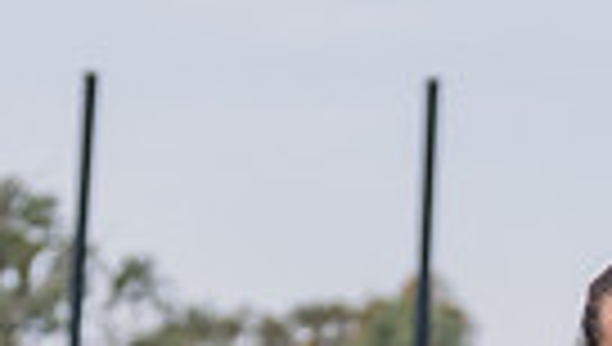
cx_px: 991
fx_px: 22820
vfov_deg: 0.9
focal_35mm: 1404
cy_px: 787
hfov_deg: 1.5
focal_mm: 240
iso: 800
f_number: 10
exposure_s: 1/1250
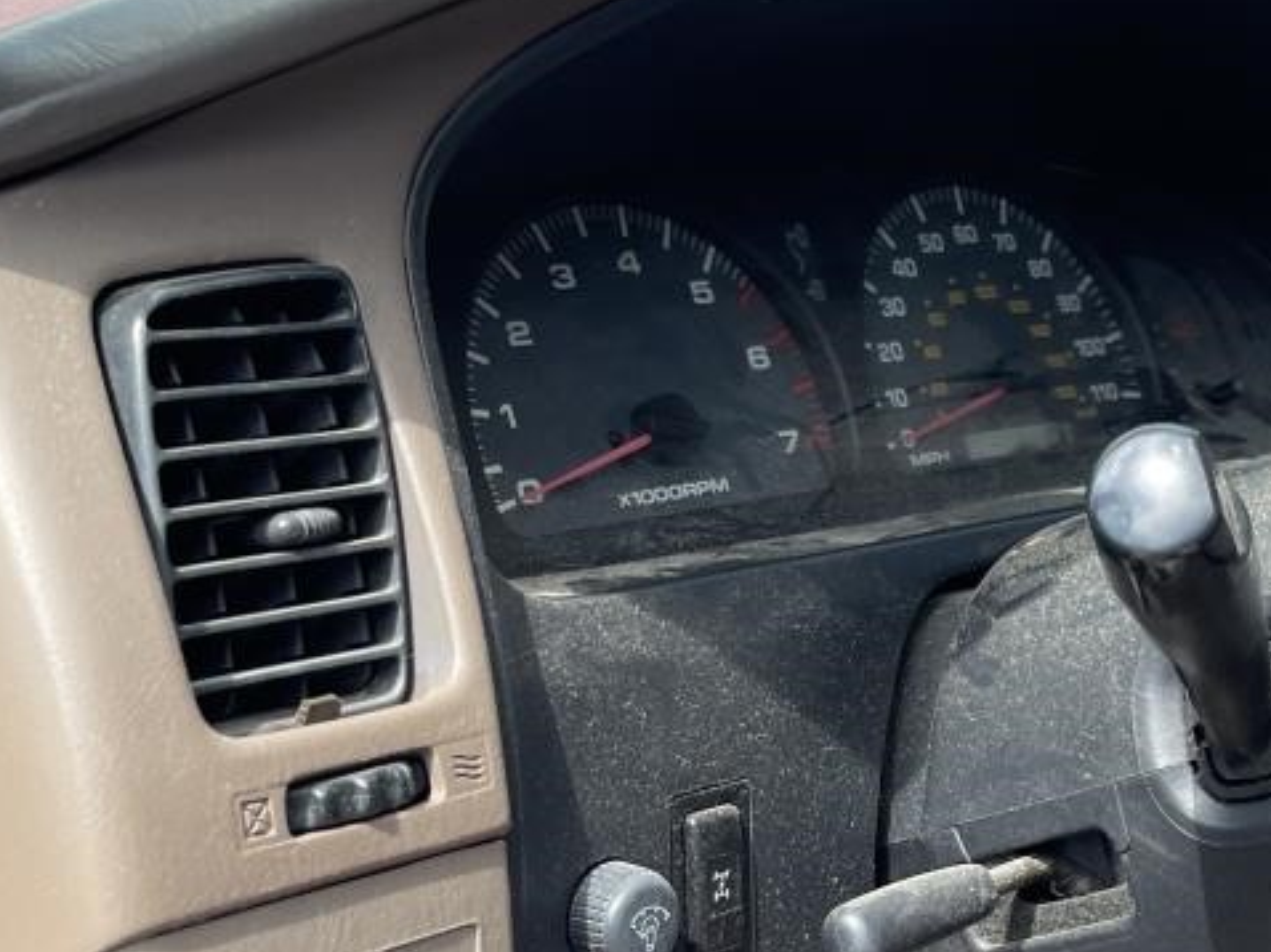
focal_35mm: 67
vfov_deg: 21.4
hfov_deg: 29.0
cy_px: 875
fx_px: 2459
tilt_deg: -27.4
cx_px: 694
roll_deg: +6.6
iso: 32
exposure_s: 1/346
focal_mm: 5.1
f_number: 1.6
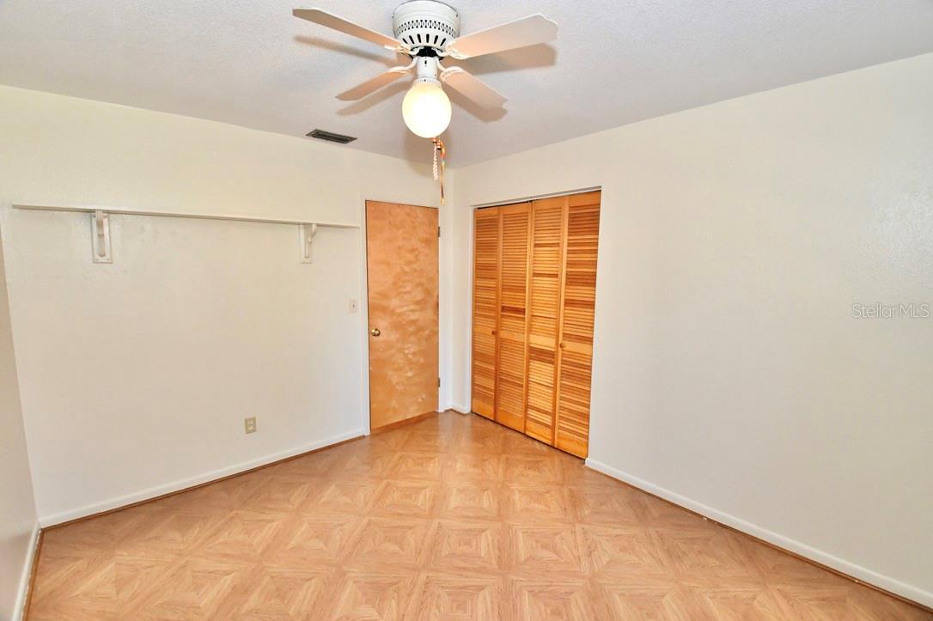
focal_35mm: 15
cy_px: 310
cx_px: 466
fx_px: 389
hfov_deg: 100.4
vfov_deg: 77.3
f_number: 7.1
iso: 4000
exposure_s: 1/125
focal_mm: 10
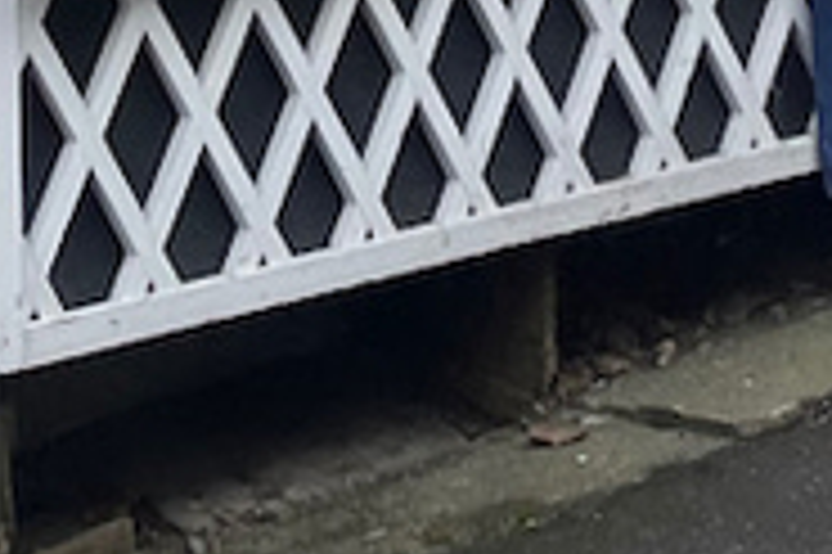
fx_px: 4364
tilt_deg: +13.5
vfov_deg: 6.1
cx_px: 612
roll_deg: +3.4
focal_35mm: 189
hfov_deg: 10.9
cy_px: -1644
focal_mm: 3.99
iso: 32
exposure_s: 1/649
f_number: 1.8
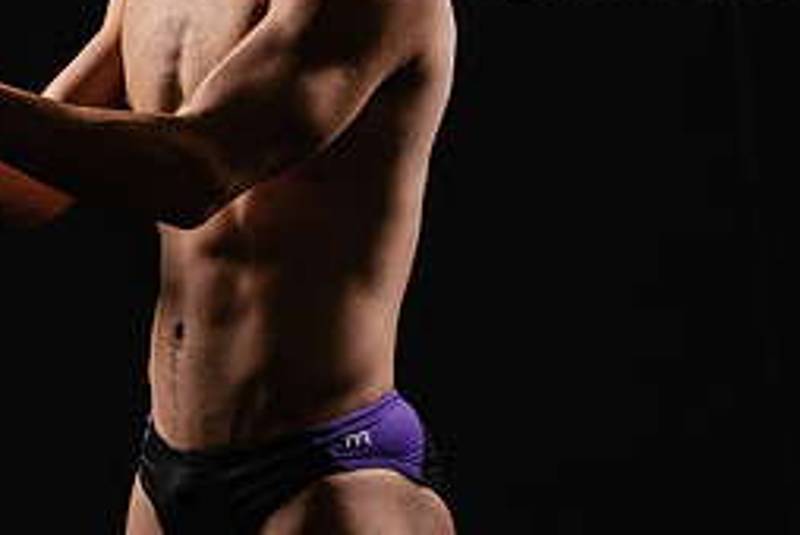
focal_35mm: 251
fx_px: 5584
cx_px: 236
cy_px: 36
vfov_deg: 5.5
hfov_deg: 8.2
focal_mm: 110
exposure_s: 1/200
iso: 400
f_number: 6.3
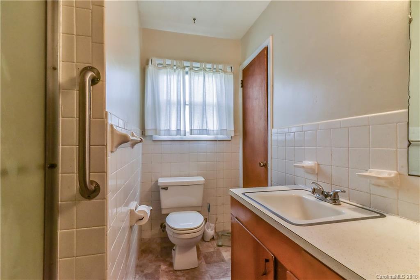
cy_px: 140
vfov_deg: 73.8
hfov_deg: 96.7
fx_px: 187
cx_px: 210
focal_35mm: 16
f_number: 13
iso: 4000
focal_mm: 16
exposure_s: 1/160
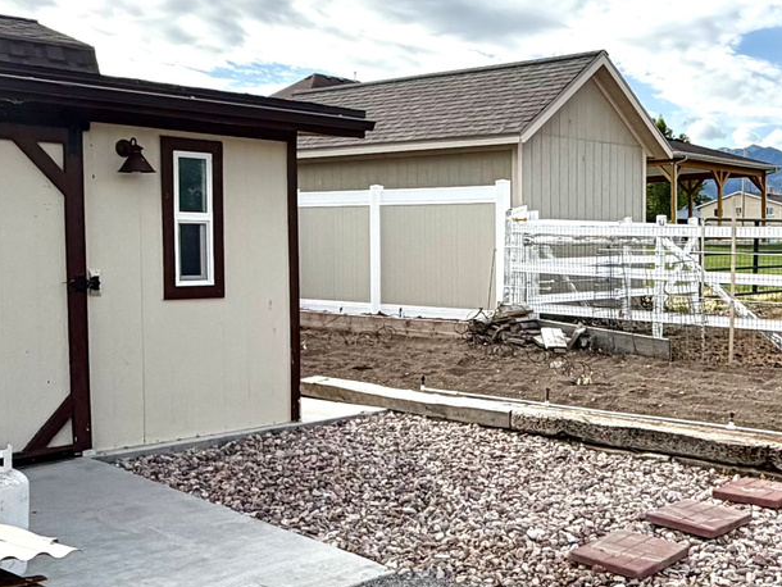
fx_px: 1062
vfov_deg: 30.9
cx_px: 569
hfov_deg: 39.5
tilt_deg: -3.6
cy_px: 308
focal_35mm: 47
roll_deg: +0.4
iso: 25
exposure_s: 1/1211
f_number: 2.2
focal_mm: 2.22
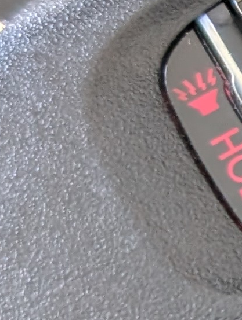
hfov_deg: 7.9
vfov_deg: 11.1
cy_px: 169
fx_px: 1644
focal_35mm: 177
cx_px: 539
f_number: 1.68
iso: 1372
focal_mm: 6.9
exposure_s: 1/120
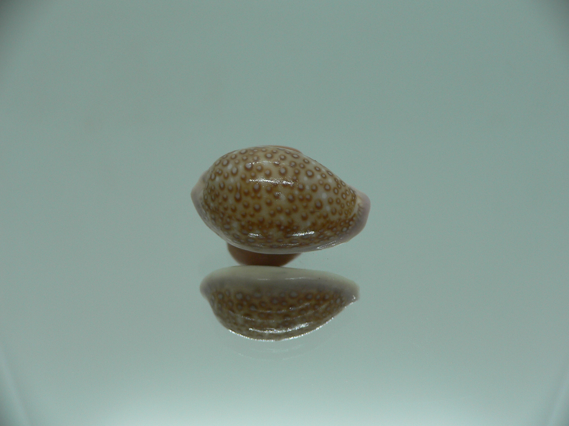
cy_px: 213
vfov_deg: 40.7
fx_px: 575
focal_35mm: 35
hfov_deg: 52.6
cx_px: 284
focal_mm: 4.6
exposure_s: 1/60
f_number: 2.8
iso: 80
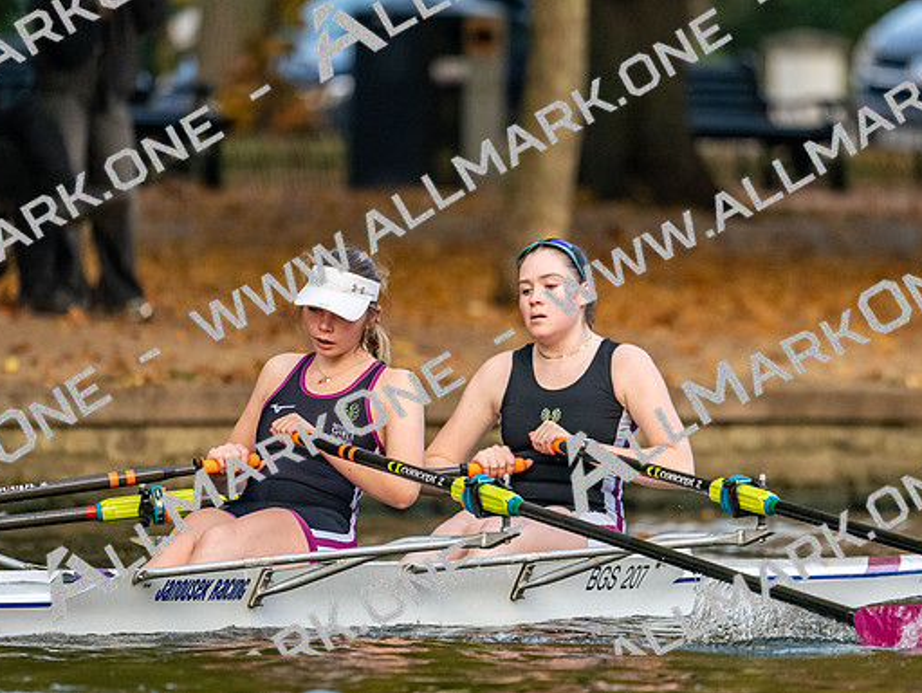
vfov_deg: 2.3
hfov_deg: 3.0
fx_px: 17432
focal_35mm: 654
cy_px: 346
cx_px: 411
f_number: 4.5
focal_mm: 400
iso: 3200
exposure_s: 1/2500
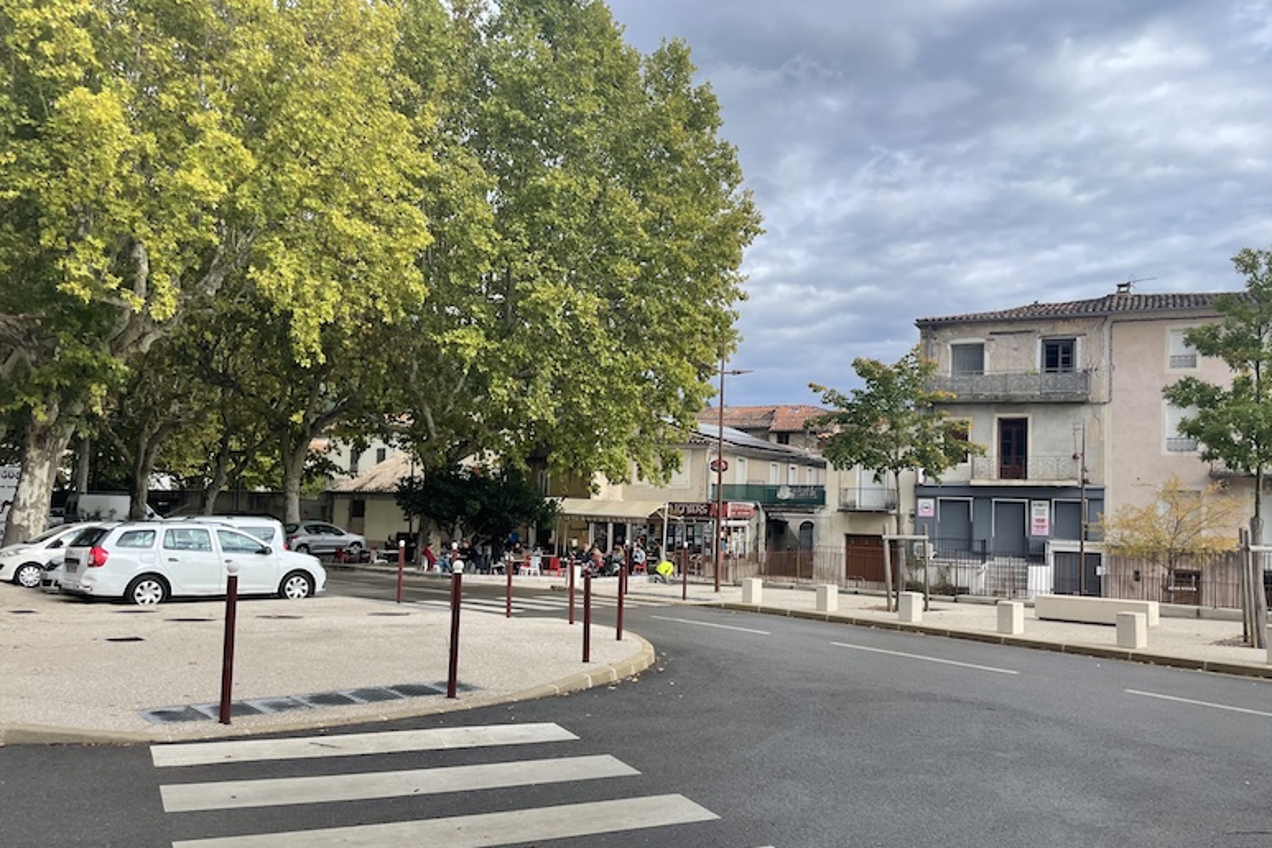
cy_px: 473
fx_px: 989
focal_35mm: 28
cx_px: 645
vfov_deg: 46.3
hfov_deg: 65.5
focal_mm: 4.2
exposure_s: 1/1416
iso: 32
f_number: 1.6
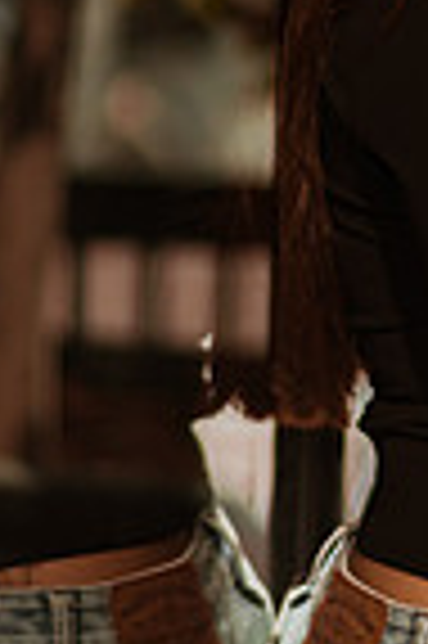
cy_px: 122
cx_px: 401
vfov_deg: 11.2
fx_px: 3271
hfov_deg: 7.5
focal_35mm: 183
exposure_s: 1/8000
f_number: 1.4
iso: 50
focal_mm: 58
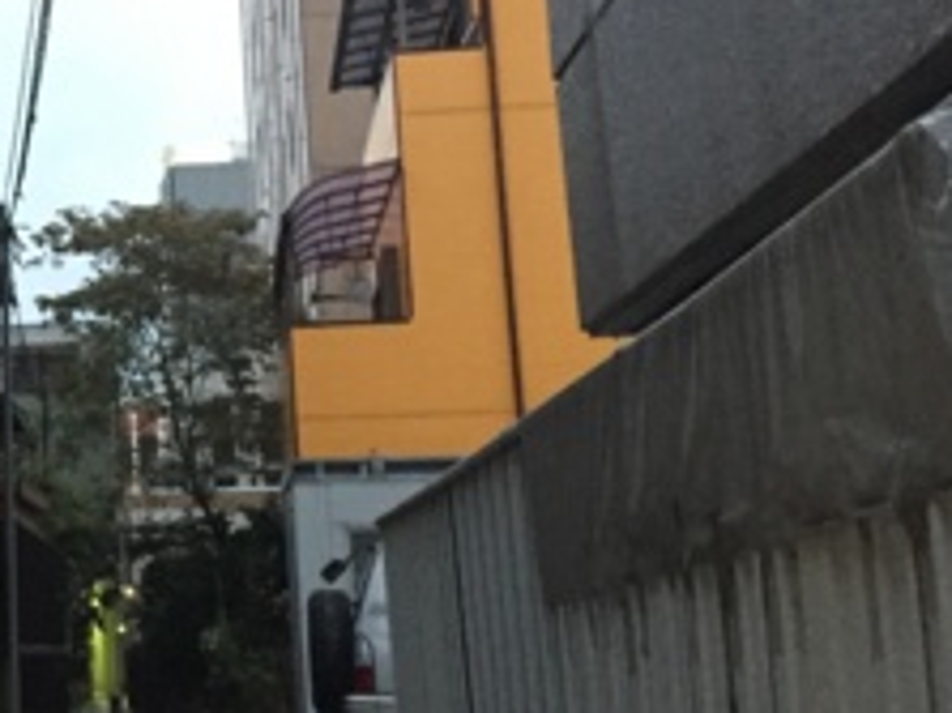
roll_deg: +1.0
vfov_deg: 18.8
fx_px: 2144
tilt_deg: +11.5
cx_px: -81
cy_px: 179
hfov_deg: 23.6
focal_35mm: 78
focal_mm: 4.15
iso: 250
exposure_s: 1/15
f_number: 2.2
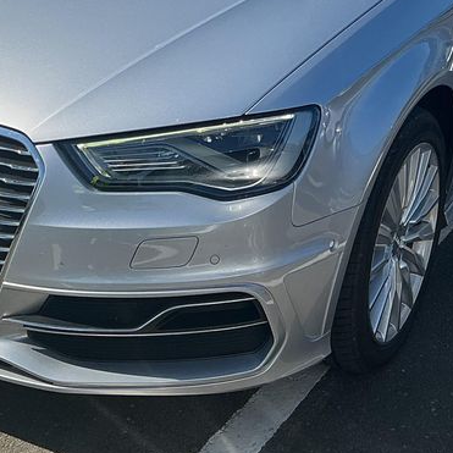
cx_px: 176
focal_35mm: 83
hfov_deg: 20.9
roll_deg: -1.4
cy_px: 51
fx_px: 1229
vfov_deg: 20.5
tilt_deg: -16.6
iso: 25
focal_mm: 3
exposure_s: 1/1675
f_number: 1.8
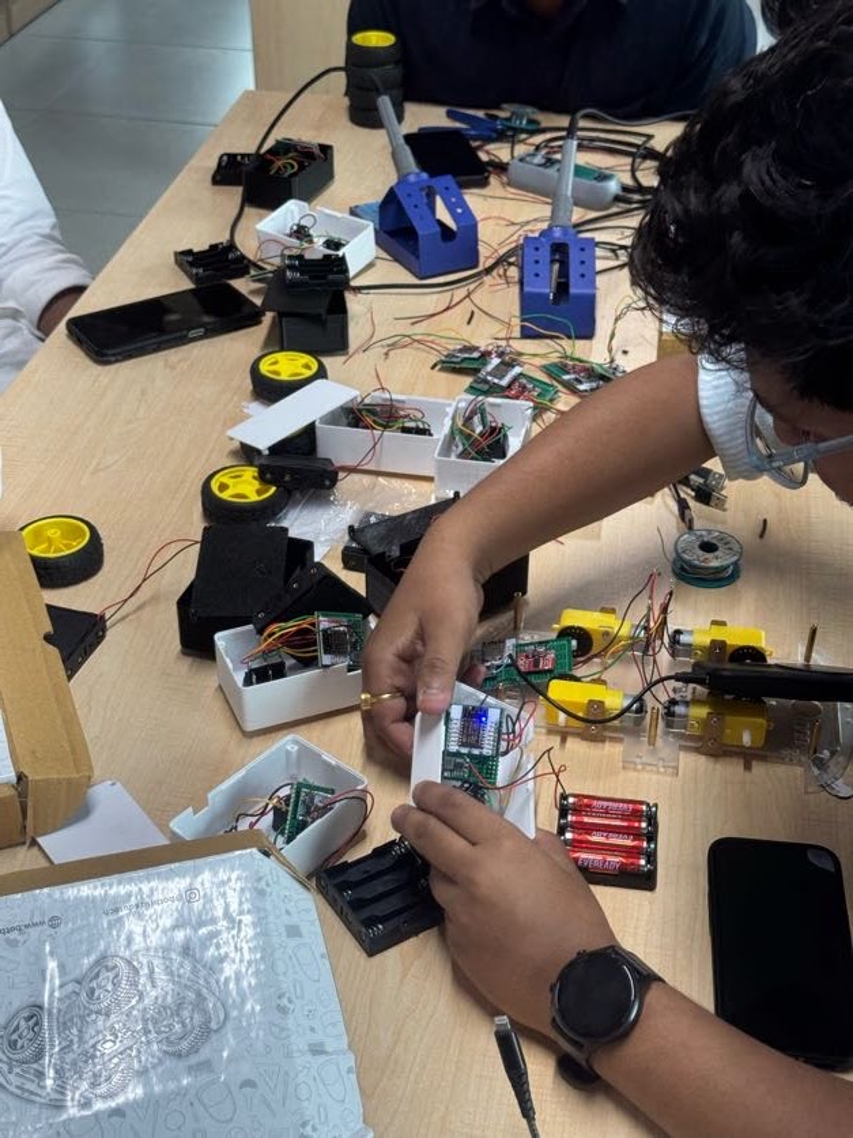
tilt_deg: -35.0
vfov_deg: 39.7
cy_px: 569
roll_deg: -1.6
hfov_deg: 30.3
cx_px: 426
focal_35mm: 48
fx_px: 1577
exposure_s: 1/89
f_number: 1.78
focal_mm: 6.76
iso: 100
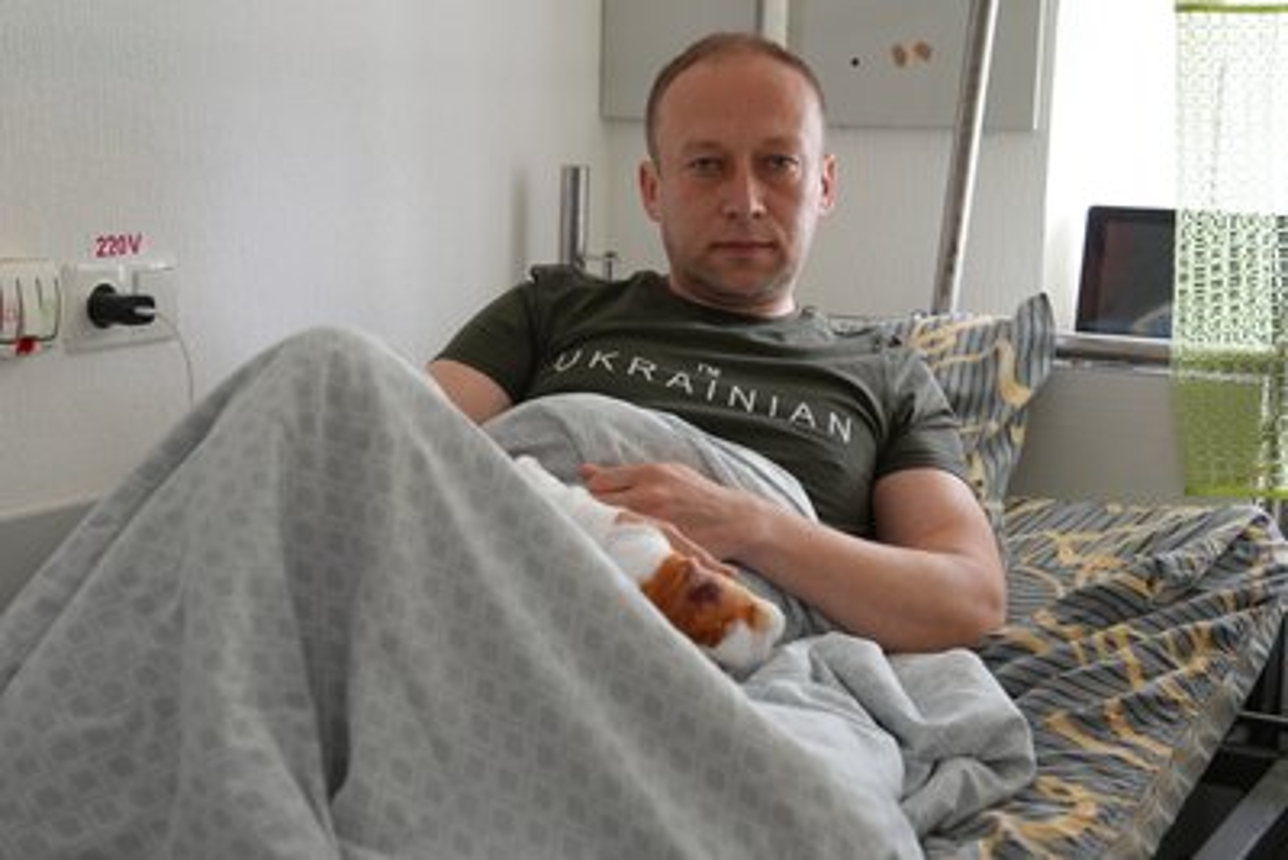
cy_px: 430
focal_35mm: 67
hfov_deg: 30.1
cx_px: 644
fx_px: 2398
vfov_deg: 20.3
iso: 1000
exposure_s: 1/160
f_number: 4
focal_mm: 67
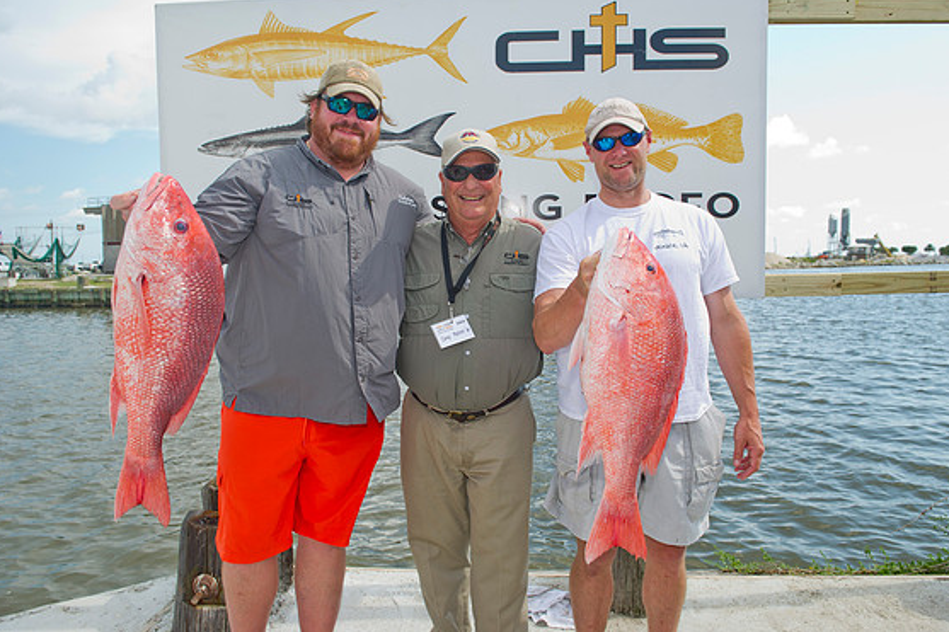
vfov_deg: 51.3
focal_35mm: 25
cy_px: 307
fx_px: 659
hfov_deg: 71.5
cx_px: 486
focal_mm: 24
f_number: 6.3
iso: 125
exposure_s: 1/250
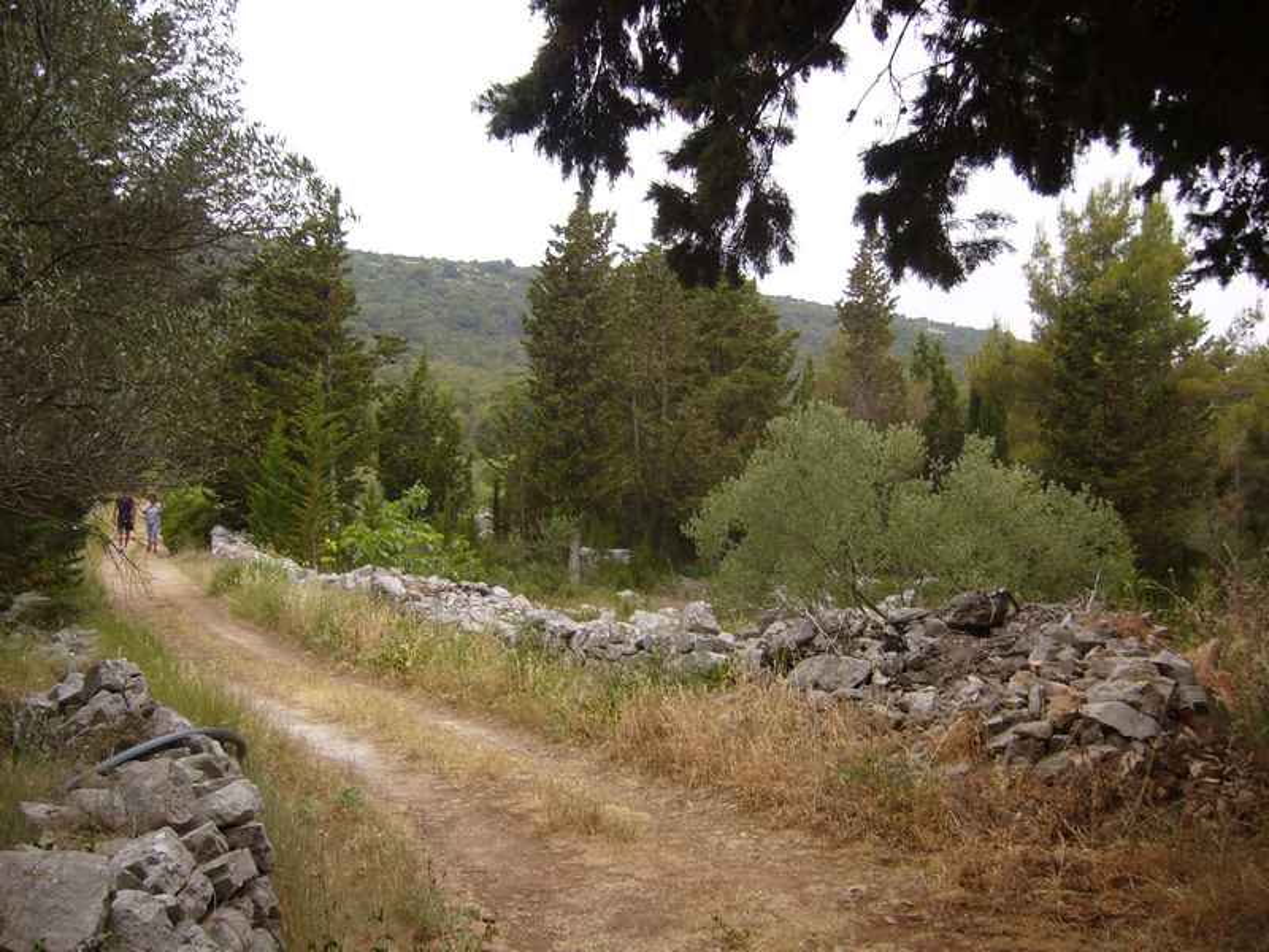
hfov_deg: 52.6
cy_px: 476
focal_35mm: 35
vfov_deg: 40.7
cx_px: 634
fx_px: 1283
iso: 80
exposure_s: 1/80
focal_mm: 5.8
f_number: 2.8
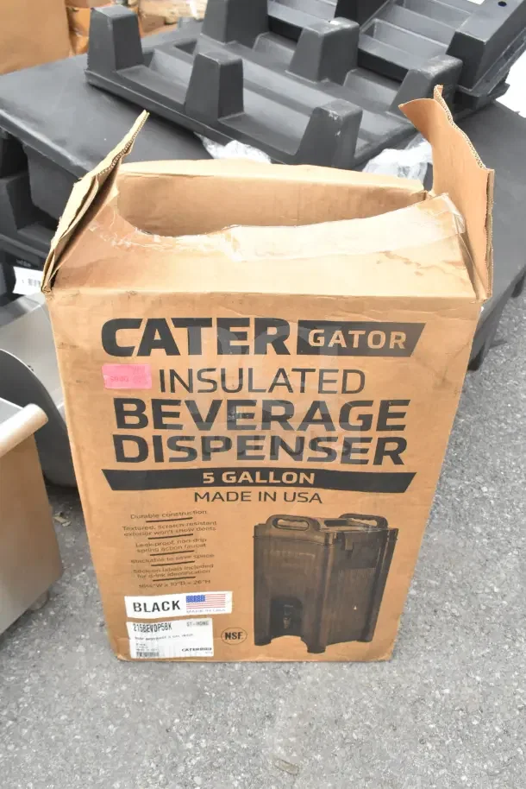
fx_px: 723
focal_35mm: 33
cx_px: 263
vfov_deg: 57.2
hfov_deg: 40.0
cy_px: 394
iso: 1600
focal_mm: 22
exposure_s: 1/320
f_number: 9
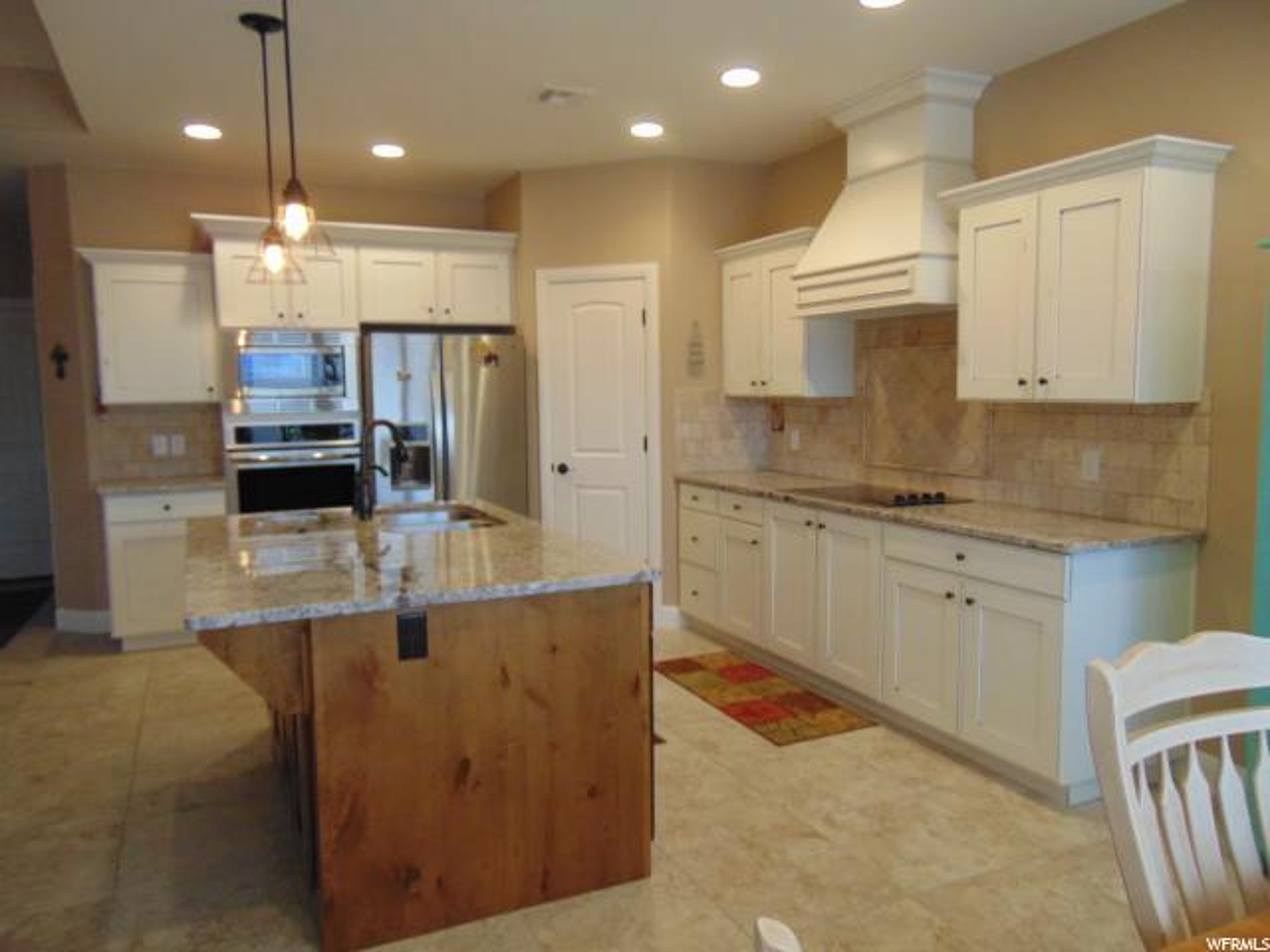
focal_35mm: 25
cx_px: 635
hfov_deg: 69.4
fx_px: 917
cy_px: 476
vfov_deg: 54.9
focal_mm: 4.5
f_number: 3
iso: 320
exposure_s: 1/30
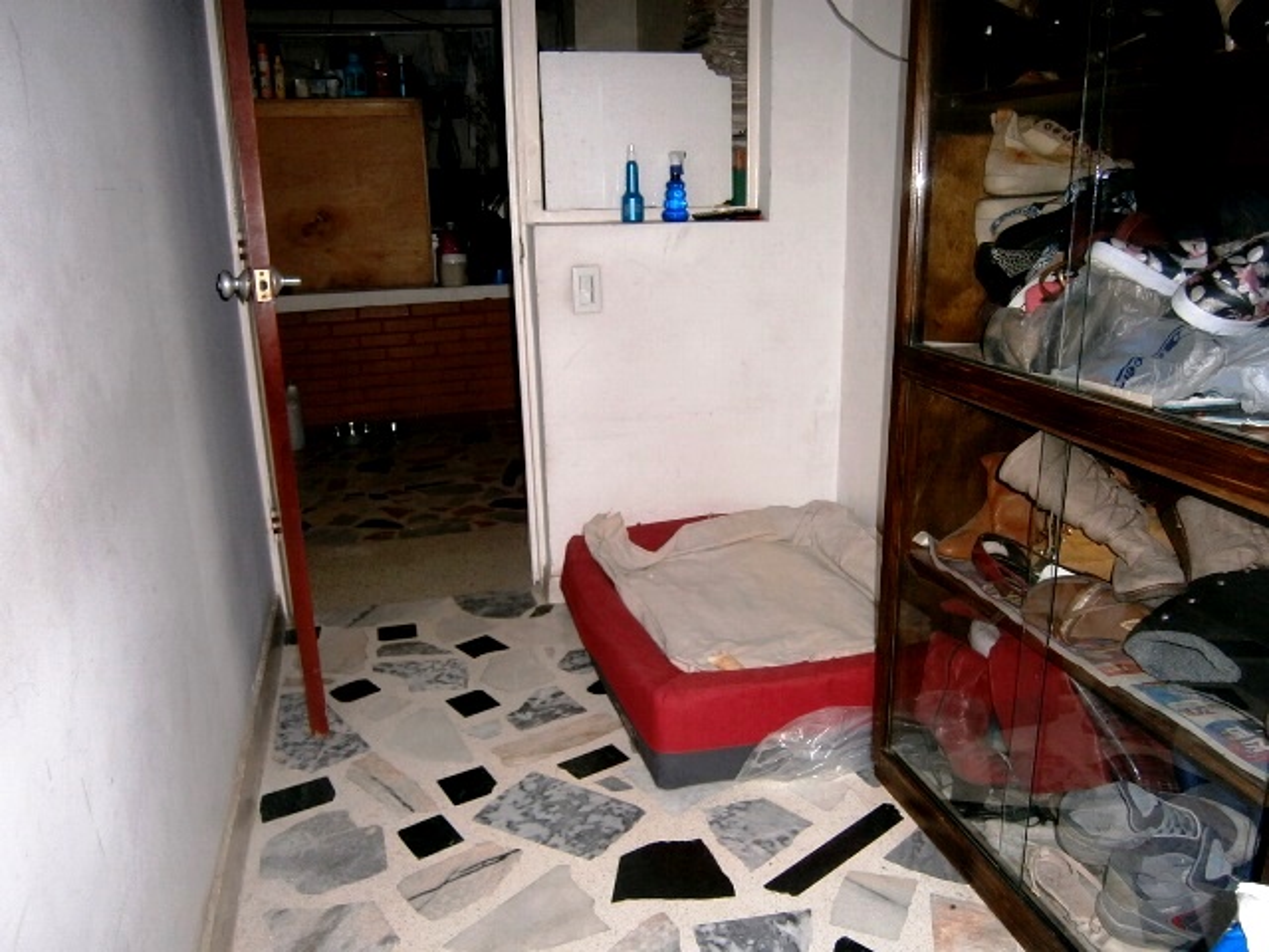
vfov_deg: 53.1
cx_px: 634
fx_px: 953
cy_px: 476
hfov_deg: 67.3
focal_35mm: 26
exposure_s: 1/30
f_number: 2.8
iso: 125
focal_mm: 4.7
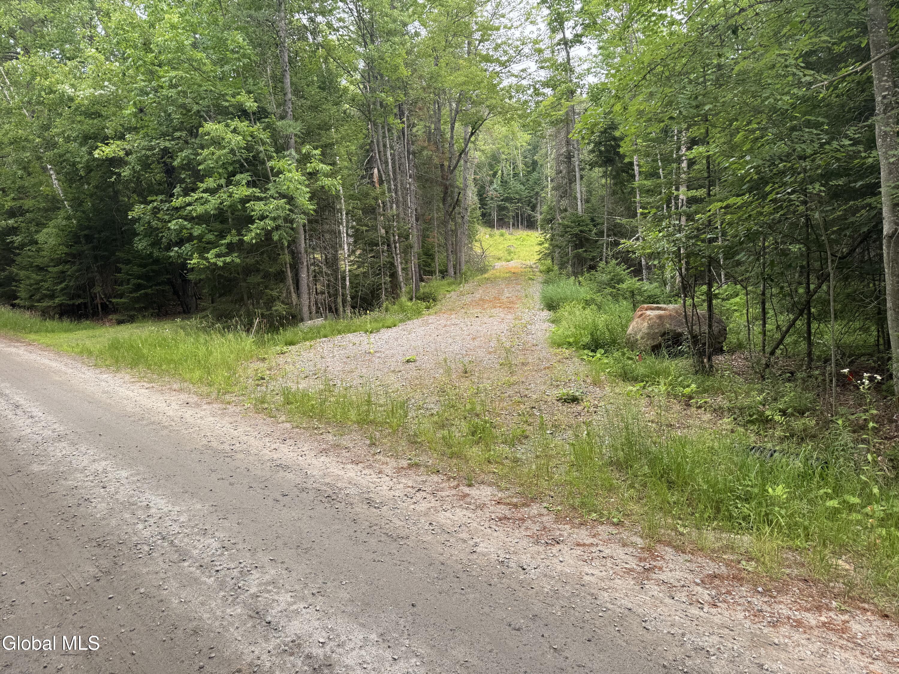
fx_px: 623
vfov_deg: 56.8
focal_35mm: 24
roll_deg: +2.2
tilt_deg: -3.3
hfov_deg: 71.6
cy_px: 337
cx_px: 450
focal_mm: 6.76
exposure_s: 1/399
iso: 80
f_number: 1.78
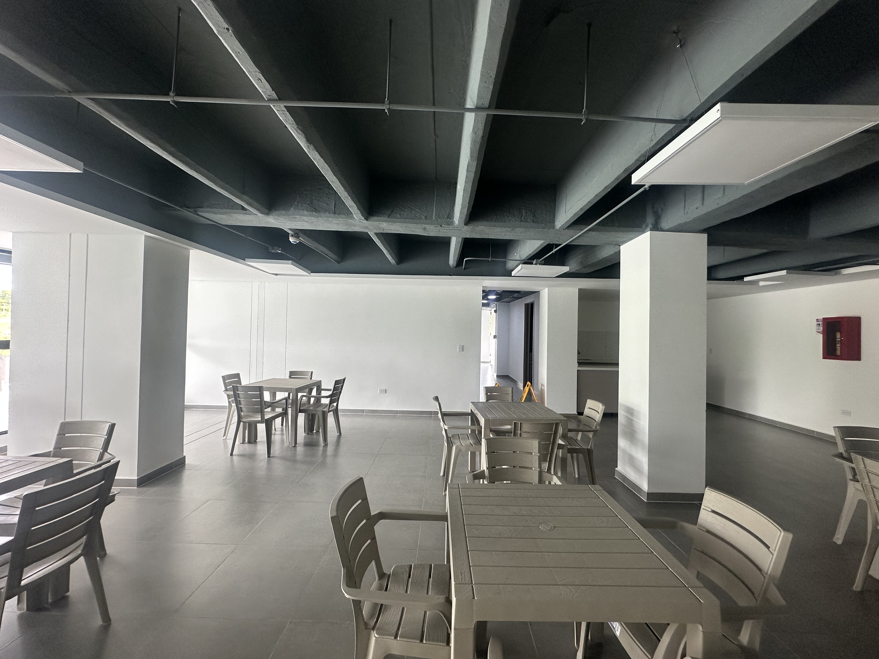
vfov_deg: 85.7
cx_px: 440
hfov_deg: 102.1
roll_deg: -1.4
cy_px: 330
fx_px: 356
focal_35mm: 14
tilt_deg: +0.6
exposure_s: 1/99
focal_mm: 2.22
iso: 100
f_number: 2.2
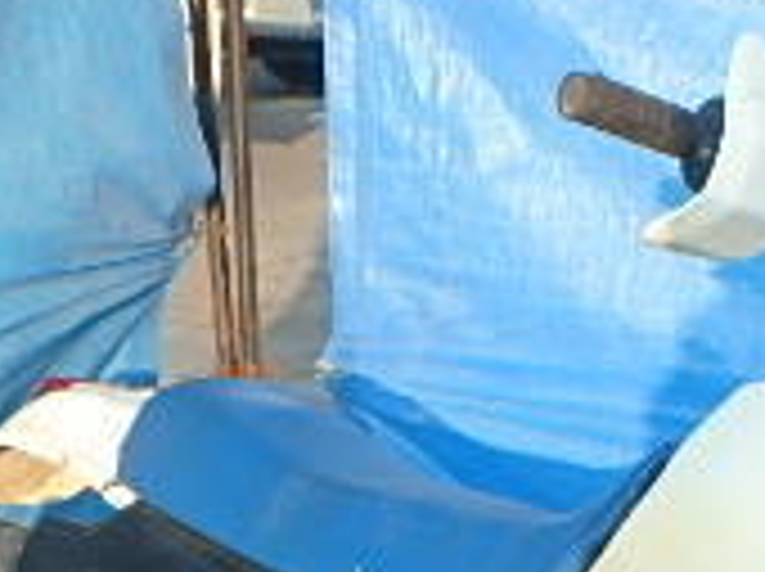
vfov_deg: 11.6
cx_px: 891
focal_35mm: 117
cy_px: 1049
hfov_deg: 16.2
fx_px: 2582
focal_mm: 5.6
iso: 125
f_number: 4.7
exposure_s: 1/160
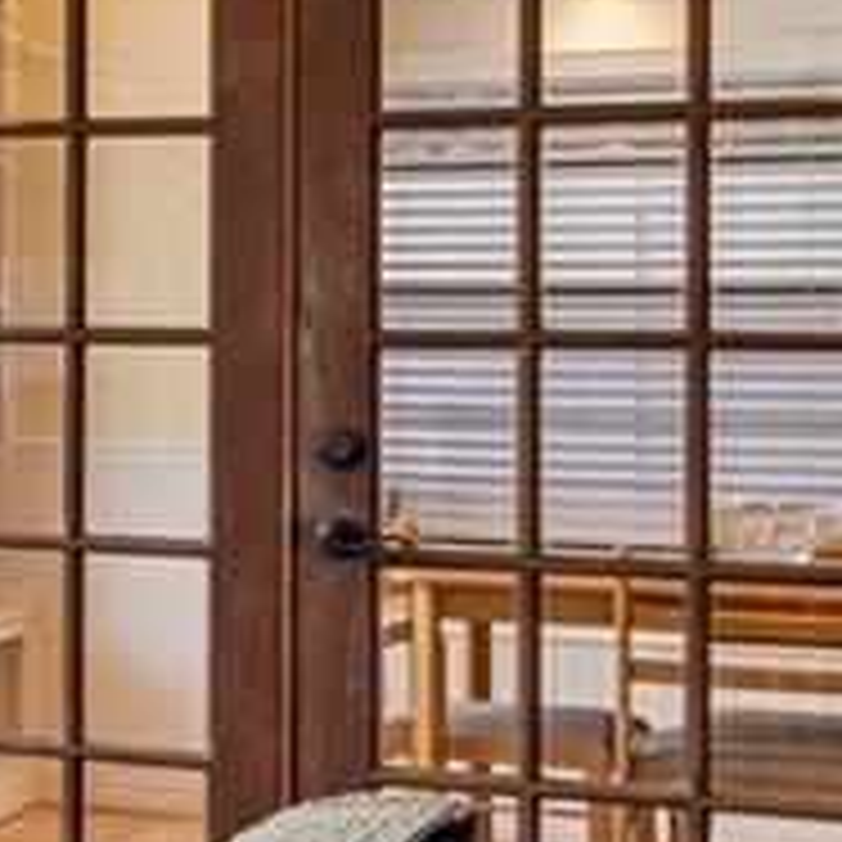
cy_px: 279
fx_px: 3000
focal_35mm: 109
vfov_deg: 15.9
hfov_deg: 12.3
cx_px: -1238
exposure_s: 1/25
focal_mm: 10
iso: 100
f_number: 7.1
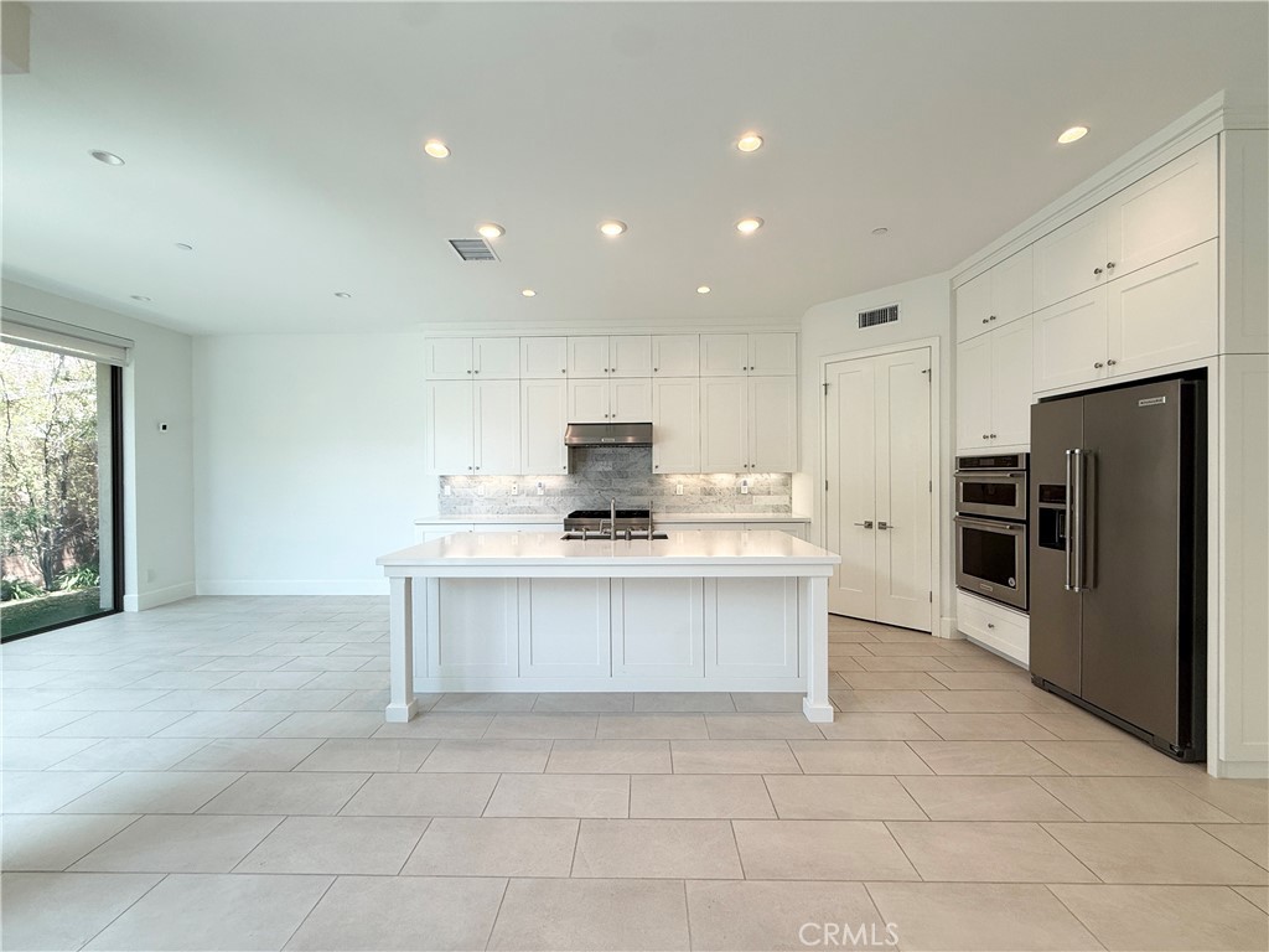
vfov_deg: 85.7
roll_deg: +0.0
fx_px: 513
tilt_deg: +0.3
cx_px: 634
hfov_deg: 102.1
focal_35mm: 14
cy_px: 476
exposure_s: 1/150
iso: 50
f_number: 2.2
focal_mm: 2.22
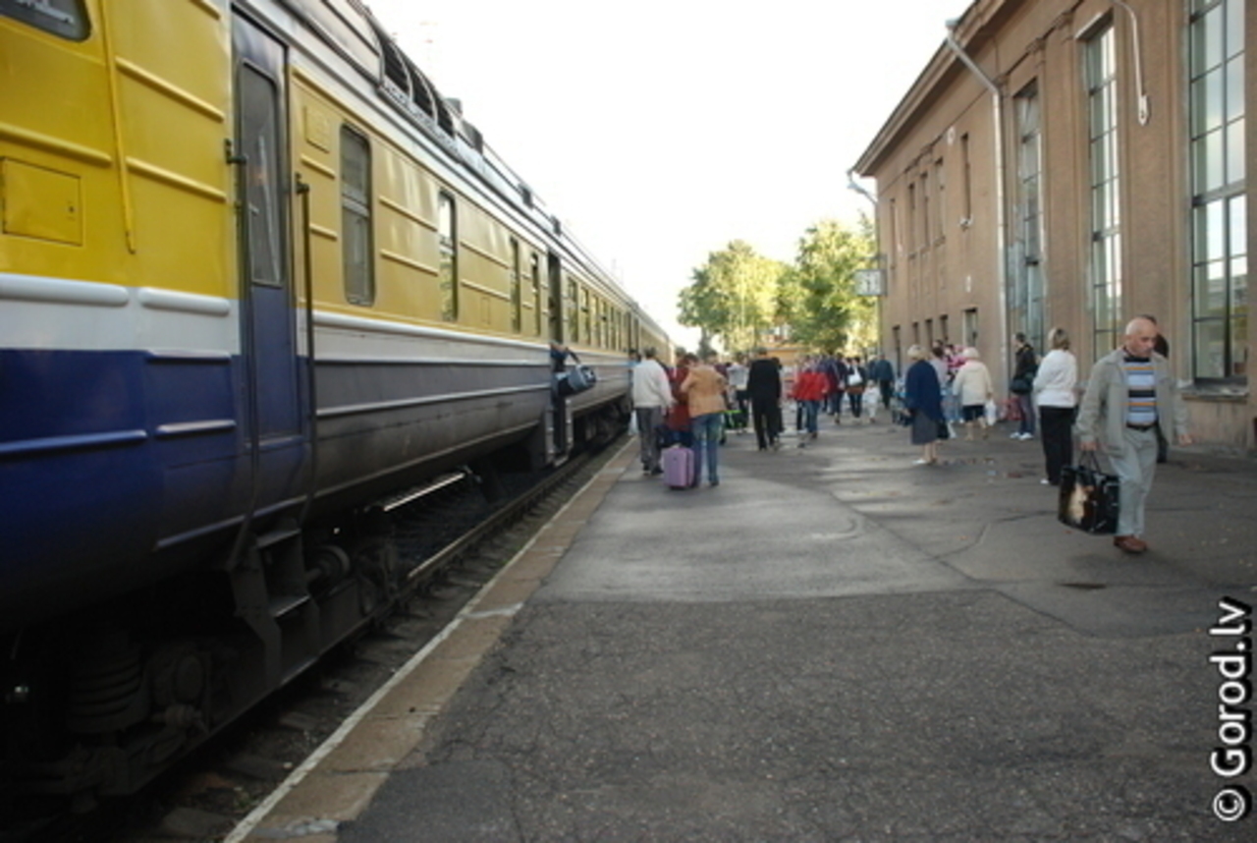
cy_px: 422
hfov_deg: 61.8
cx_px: 628
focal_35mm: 30
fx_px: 1049
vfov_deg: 43.8
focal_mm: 20
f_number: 3.8
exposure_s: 1/180
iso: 400
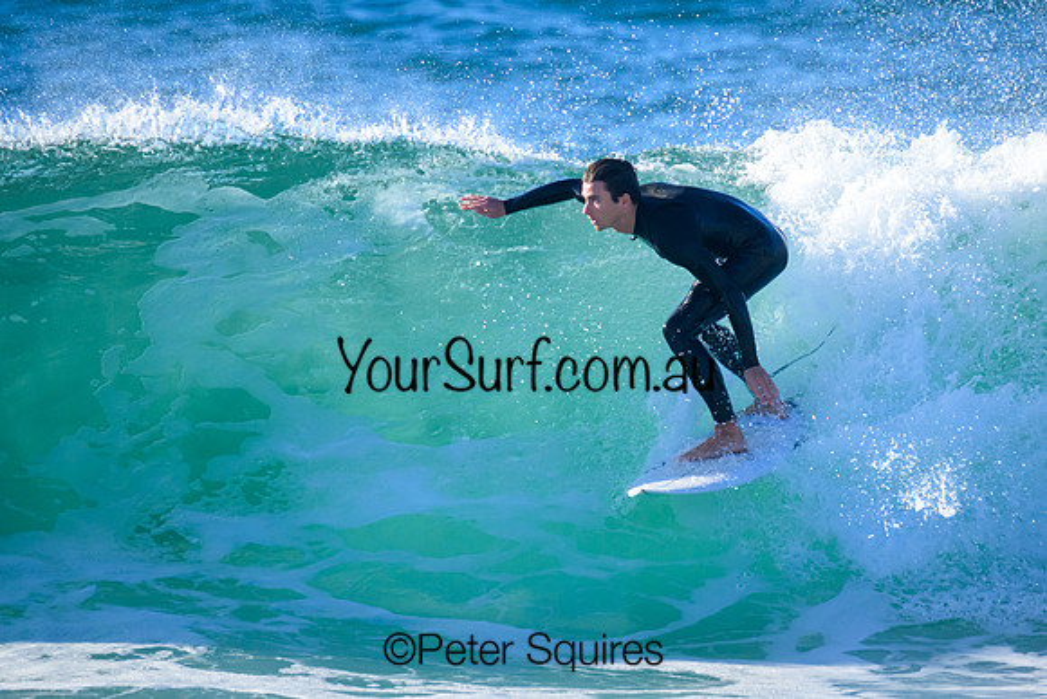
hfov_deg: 2.2
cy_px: 290
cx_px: 565
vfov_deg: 1.5
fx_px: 27201
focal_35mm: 935
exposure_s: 1/2000
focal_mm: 800
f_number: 11
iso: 2800
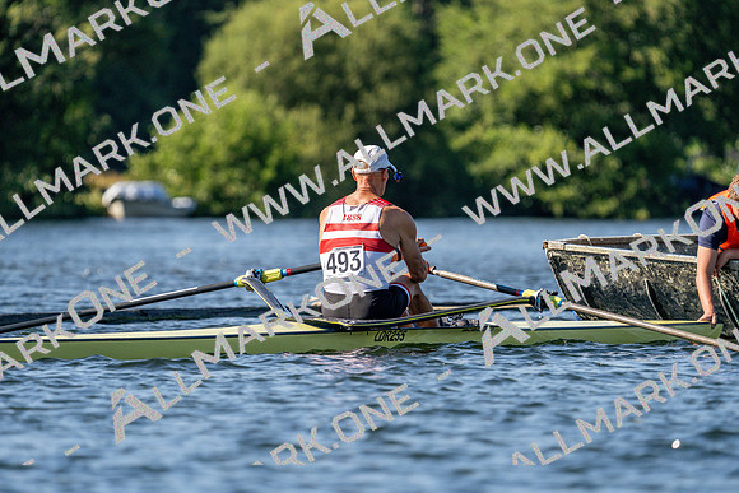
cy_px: 246
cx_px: 370
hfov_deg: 4.8
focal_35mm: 430
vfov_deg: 3.2
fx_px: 8829
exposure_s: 1/1600
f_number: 6.3
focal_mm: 430
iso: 400
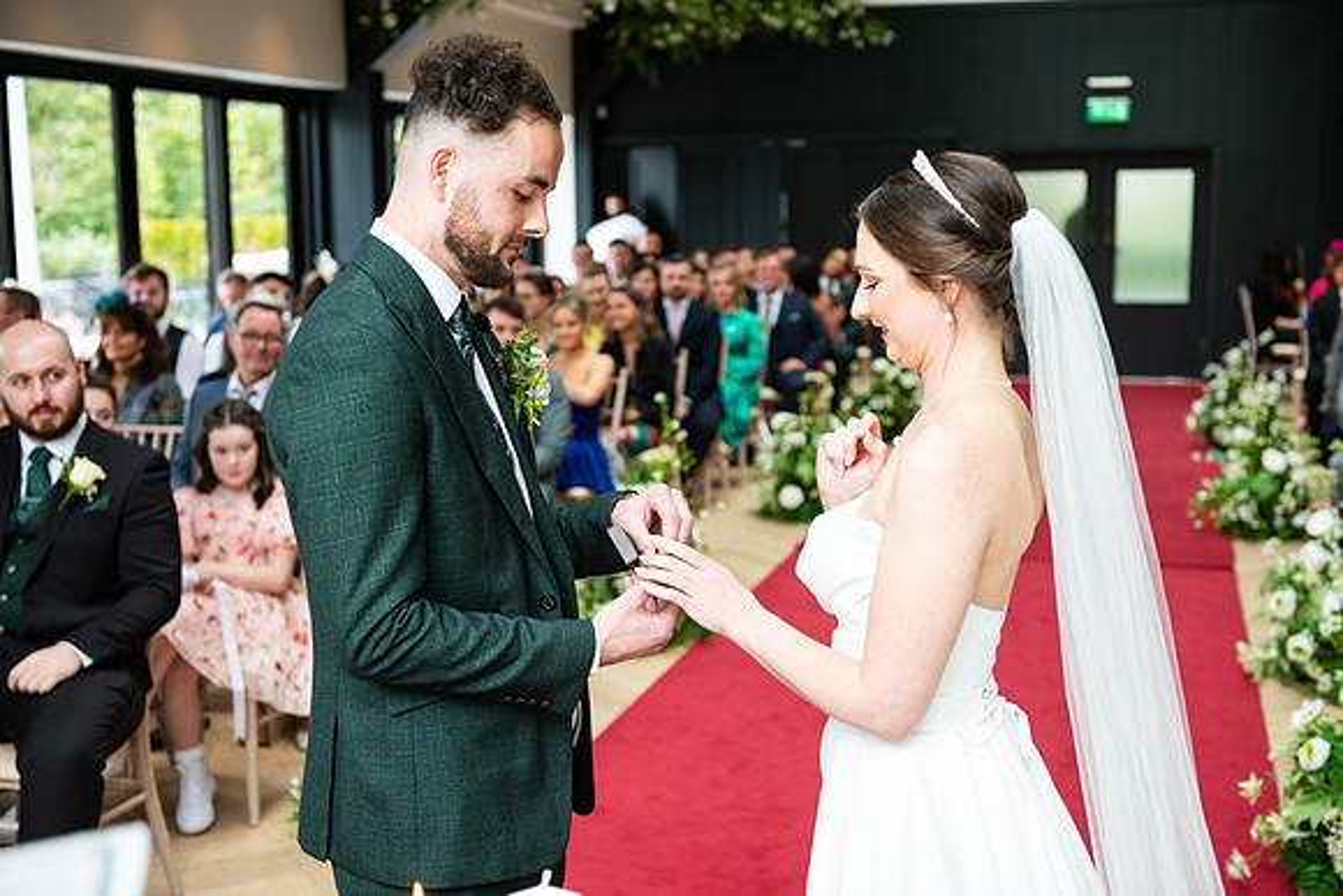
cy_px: 448
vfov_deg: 28.1
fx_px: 1791
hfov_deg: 41.1
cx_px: 672
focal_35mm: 48
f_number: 3.5
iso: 400
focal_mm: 48
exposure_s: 1/200
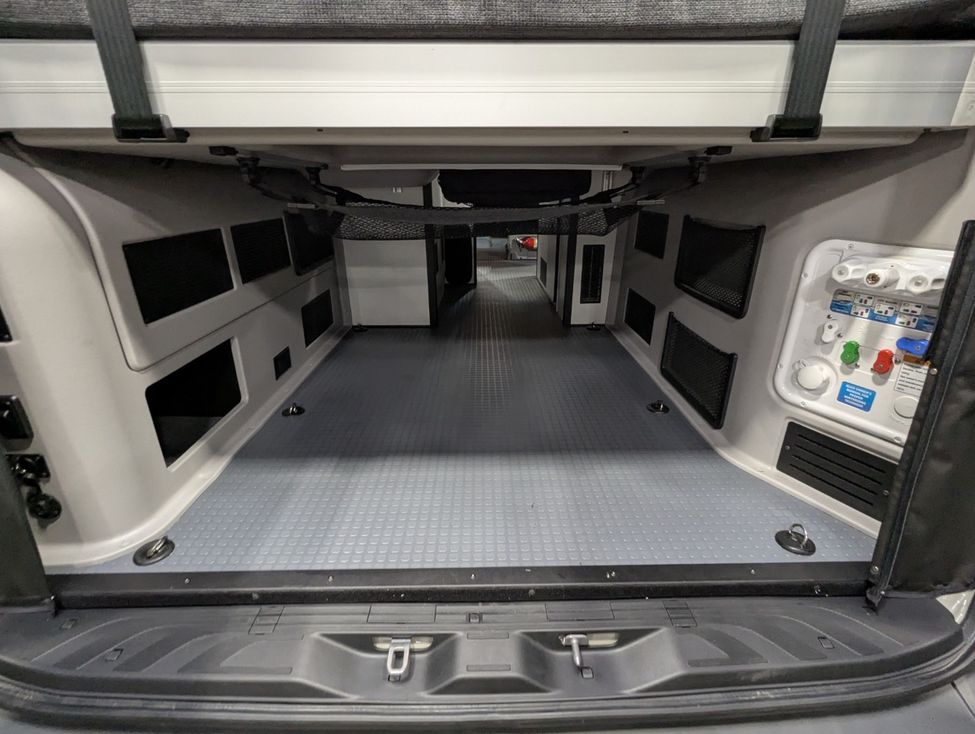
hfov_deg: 94.4
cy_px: 367
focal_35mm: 16
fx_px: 451
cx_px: 488
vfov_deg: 78.2
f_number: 2.2
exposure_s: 1/35.2
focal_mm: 2.35
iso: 332
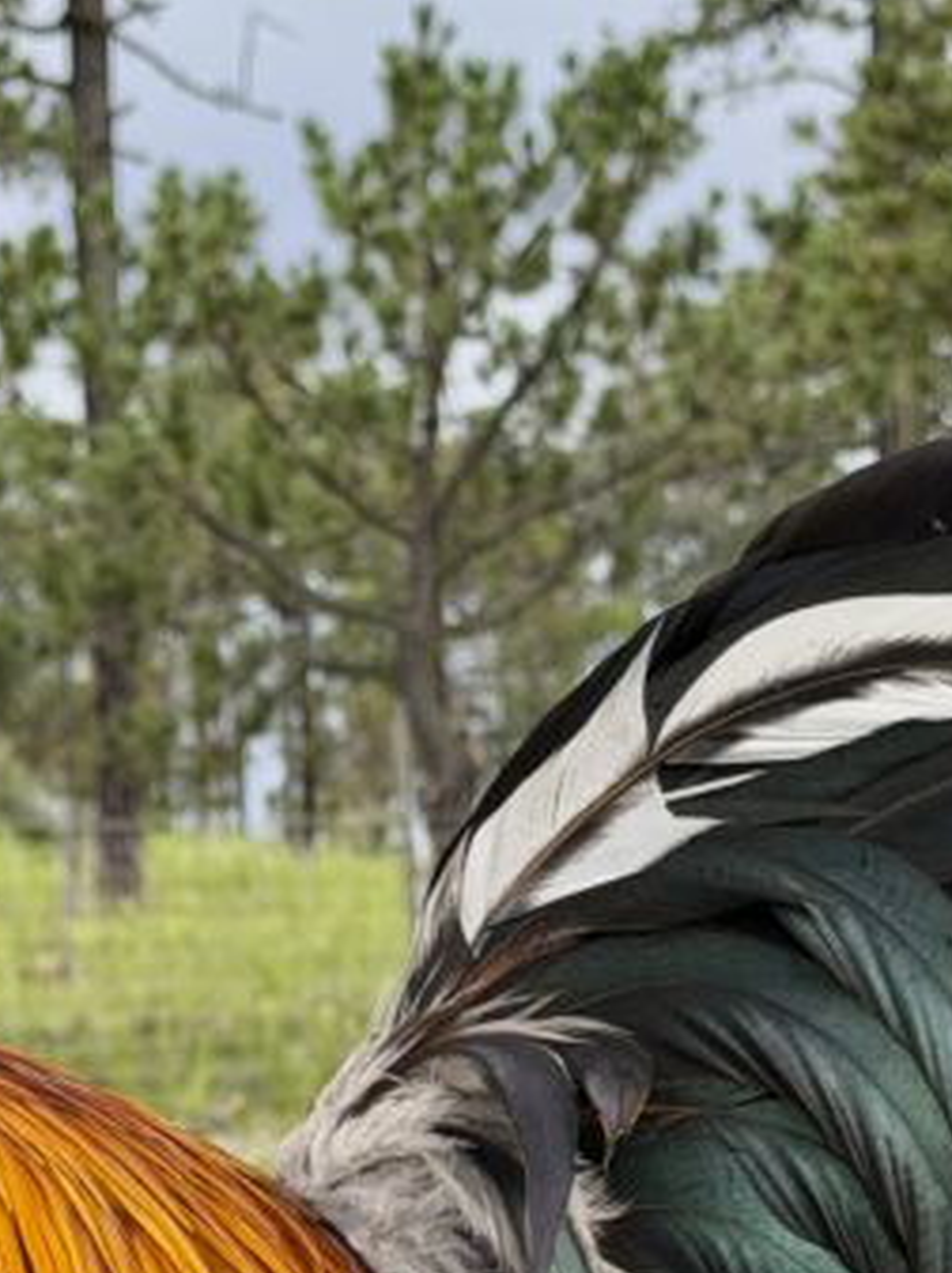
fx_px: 5364
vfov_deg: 13.4
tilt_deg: -0.2
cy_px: 1145
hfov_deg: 10.1
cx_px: 185
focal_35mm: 146
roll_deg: +0.2
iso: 80
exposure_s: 1/819
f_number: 1.78
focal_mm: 6.76
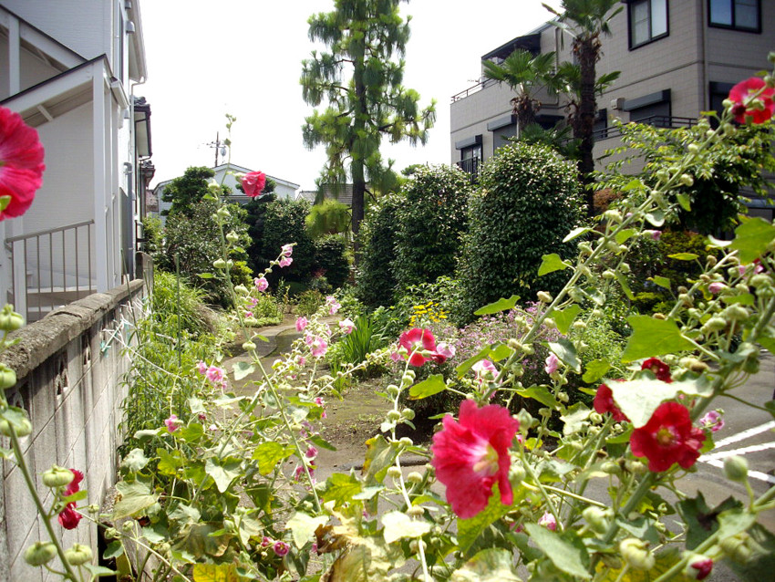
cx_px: 388
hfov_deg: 50.1
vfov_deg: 38.7
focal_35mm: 37
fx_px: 829
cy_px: 291
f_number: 5.6
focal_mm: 6.2
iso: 80
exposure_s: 1/160
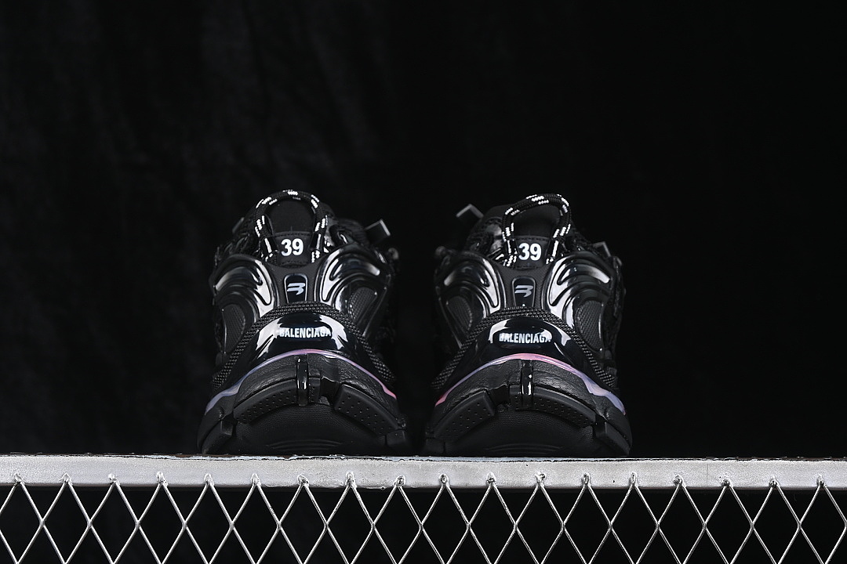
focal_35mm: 75
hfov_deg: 27.0
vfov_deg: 18.2
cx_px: 424
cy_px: 282
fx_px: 1764
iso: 160
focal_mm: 50
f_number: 6.3
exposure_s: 1/60
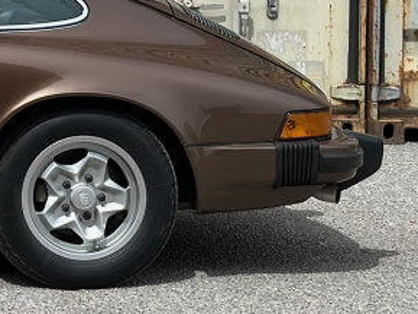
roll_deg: +0.1
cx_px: -250
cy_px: -26
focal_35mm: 170
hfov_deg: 11.1
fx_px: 2054
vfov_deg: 8.7
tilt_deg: -5.4
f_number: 1.78
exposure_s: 1/4184
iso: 100
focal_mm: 6.86
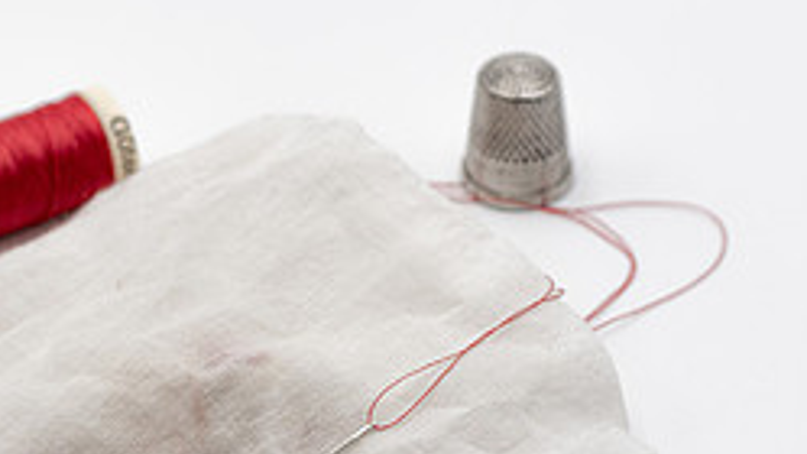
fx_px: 5649
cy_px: 484
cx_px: 250
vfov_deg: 4.6
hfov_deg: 8.2
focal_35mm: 264
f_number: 9
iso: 125
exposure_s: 1/80
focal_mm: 105
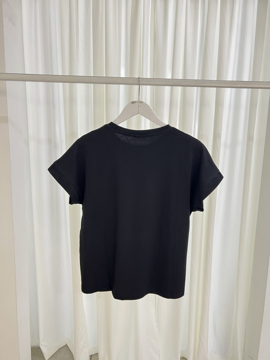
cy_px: 180
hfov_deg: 53.1
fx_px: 270
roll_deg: -0.8
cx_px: 135
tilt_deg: -8.8
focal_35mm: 26
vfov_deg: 67.3
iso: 160
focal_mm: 5.7
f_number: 1.5
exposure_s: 1/50
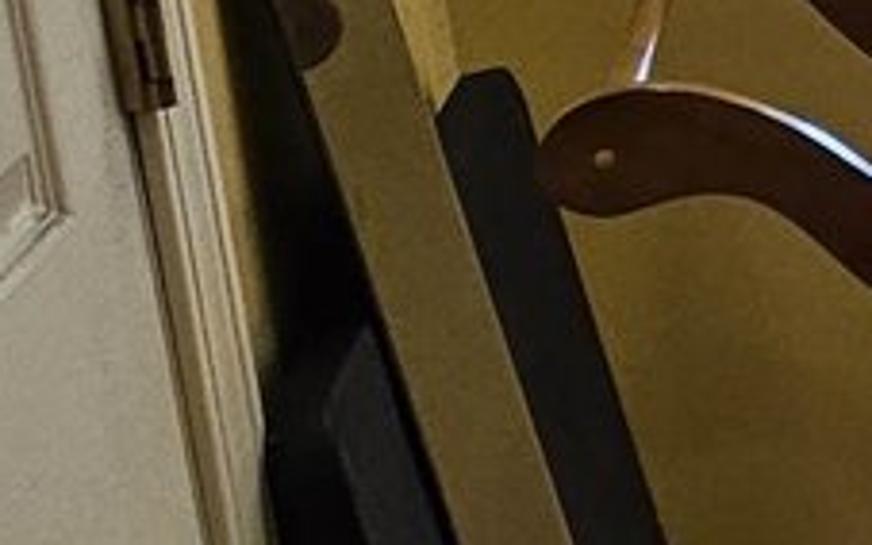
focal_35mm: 97
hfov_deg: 14.5
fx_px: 2306
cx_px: 2071
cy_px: -96
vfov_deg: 13.2
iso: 250
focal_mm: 2.2
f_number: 2.2
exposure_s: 1/60
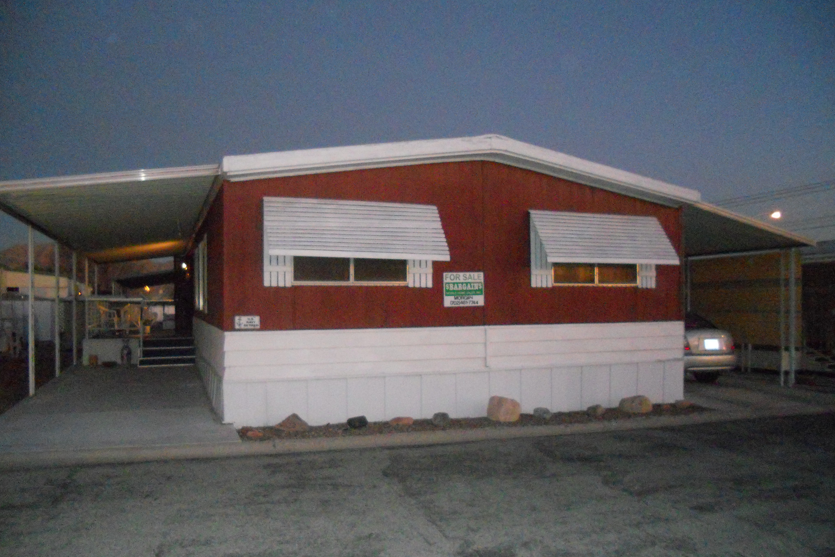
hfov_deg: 63.7
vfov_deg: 44.9
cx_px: 408
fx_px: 673
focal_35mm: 29
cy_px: 295
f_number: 3.2
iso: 1000
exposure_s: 1/25
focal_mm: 4.9
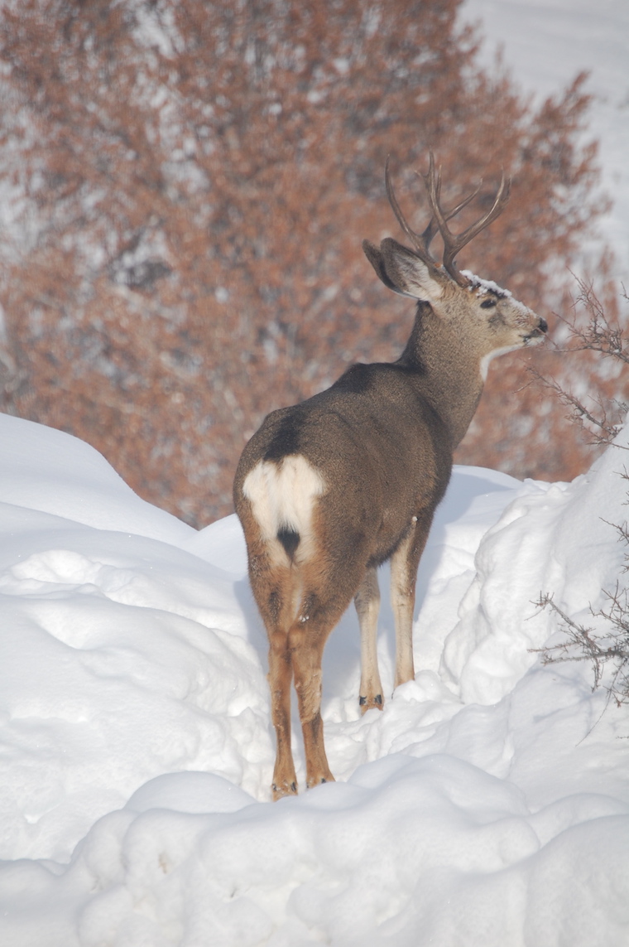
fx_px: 7876
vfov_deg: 6.9
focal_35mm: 300
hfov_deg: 4.6
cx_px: 314
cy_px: 474
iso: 400
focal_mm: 200
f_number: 5.6
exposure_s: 1/2000
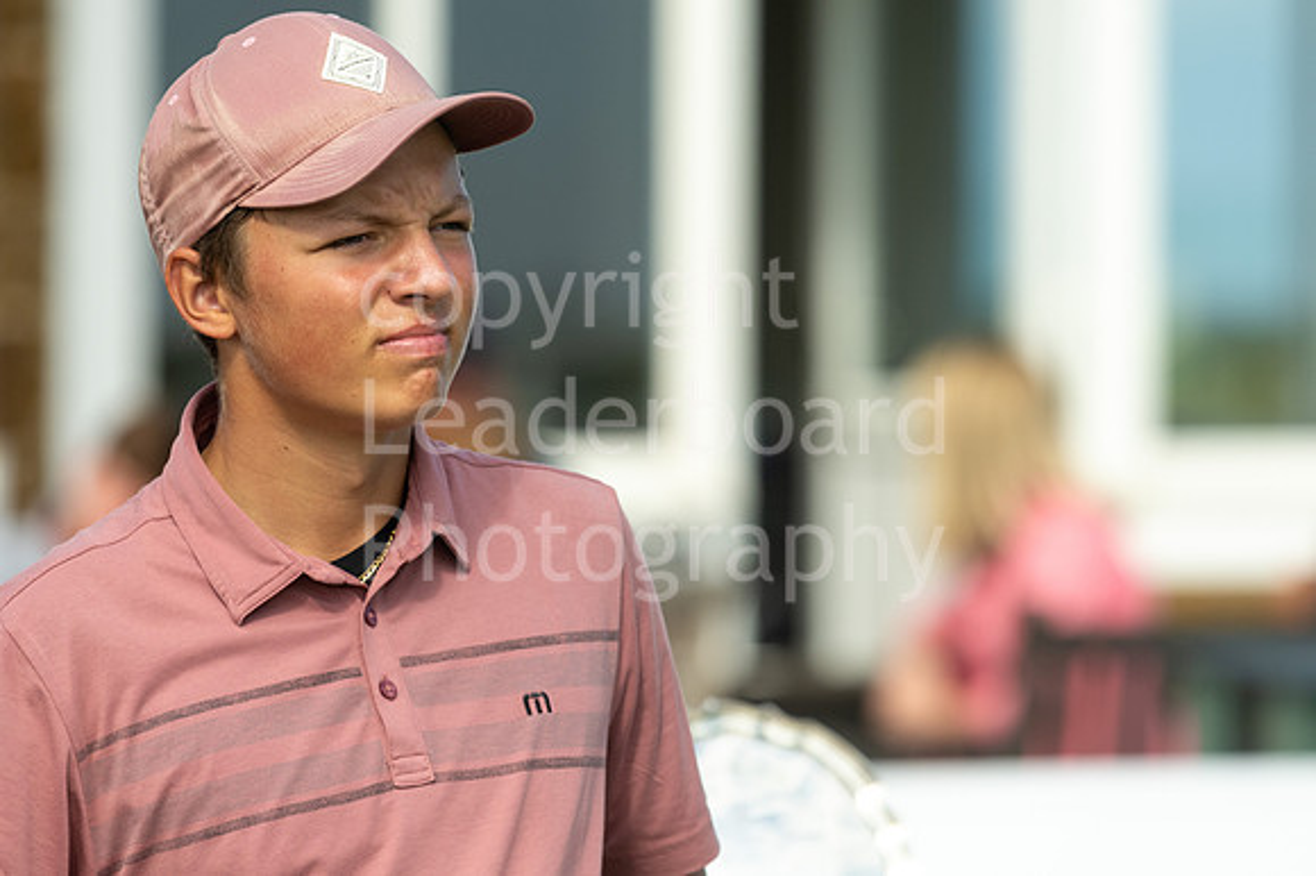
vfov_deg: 3.1
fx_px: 16440
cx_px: 658
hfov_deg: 4.6
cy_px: 438
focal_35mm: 450
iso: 160
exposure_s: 1/1000
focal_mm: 300
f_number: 5.6
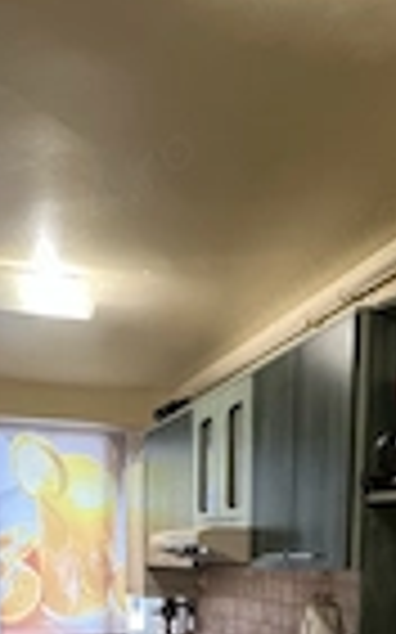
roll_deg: -1.1
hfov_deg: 32.7
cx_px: 189
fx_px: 674
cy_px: 652
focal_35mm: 39
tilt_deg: -7.9
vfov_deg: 42.5
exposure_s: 1/50
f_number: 1.8
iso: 160
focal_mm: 1.57
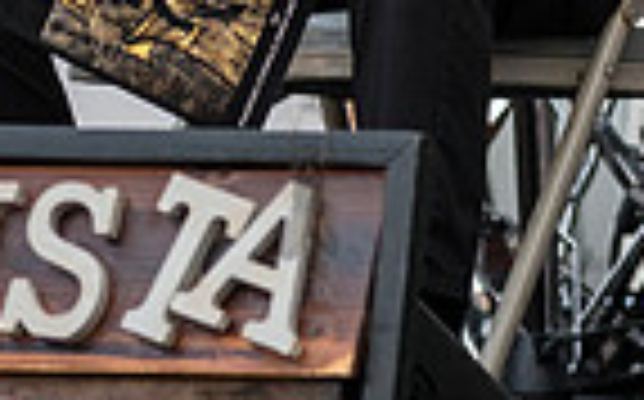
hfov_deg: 3.8
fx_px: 9729
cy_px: -336
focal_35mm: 555
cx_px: 319
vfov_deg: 2.4
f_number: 4.5
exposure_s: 1/1250
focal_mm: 120
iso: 1000
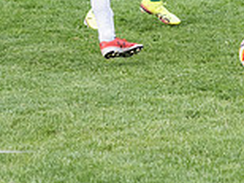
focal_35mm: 281
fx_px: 1978
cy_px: -86
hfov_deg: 7.1
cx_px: 128
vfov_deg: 5.2
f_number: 2.8
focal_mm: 48
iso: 640
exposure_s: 1/1250
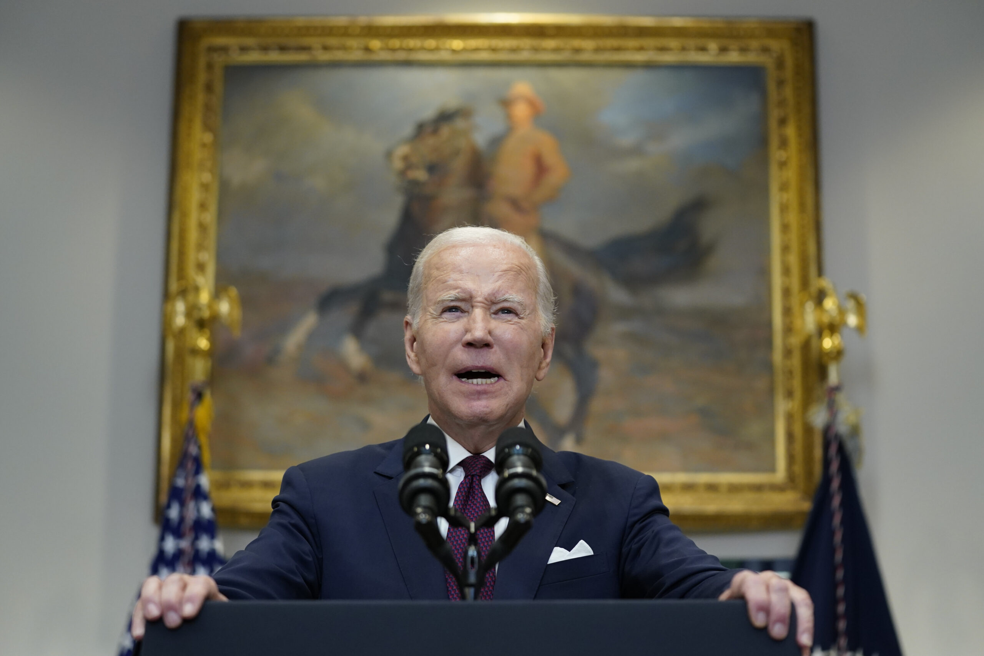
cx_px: 492
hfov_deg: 26.0
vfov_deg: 17.5
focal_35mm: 78
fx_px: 2132
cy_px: 328
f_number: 2.8
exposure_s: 1/250
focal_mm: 78
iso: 2500
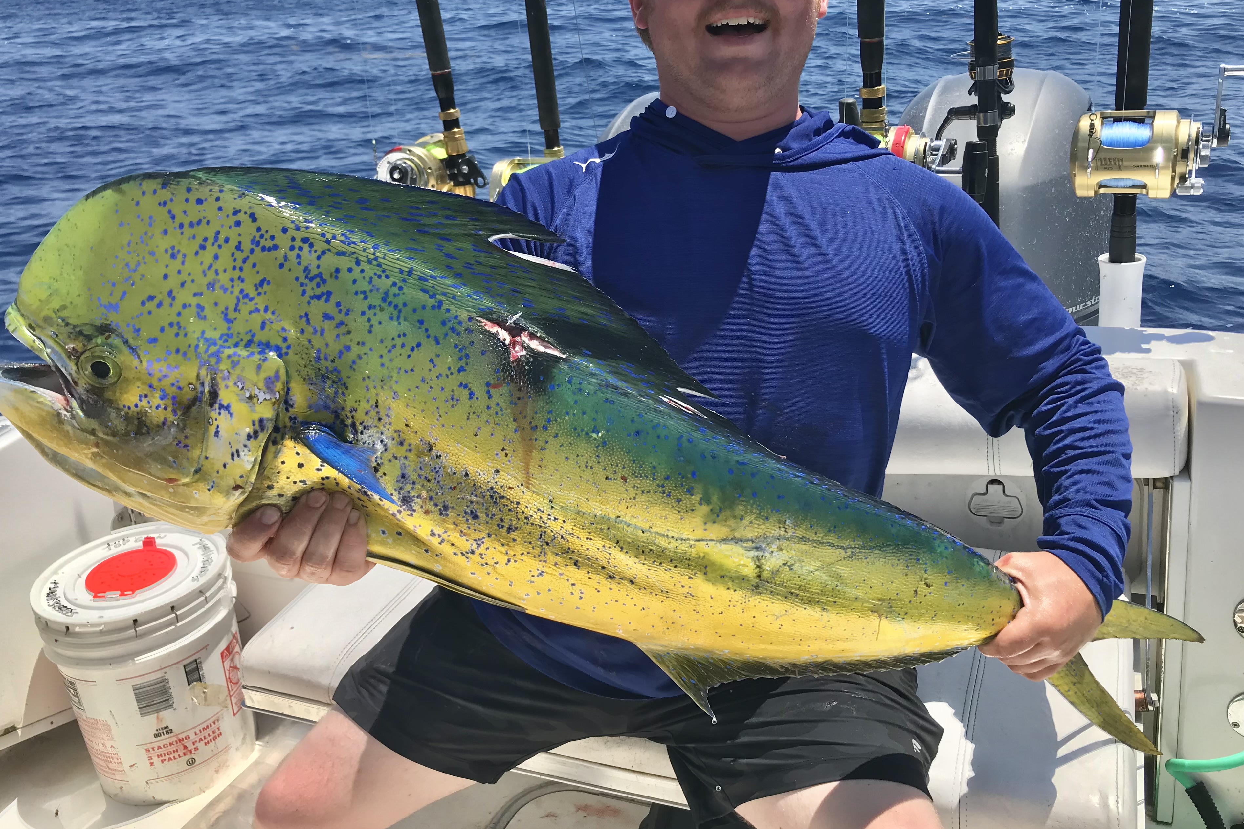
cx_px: 641
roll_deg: +2.8
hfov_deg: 60.3
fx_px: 1071
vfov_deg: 42.2
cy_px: 353
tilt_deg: -21.1
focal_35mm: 31
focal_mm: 3.99
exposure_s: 1/2519
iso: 20
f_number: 1.8
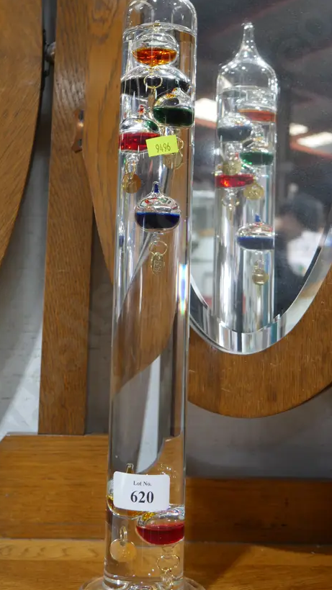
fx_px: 767
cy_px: 239
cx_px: 154
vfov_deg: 41.9
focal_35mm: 49
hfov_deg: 24.4
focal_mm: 18
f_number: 4
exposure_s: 1/60
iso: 400
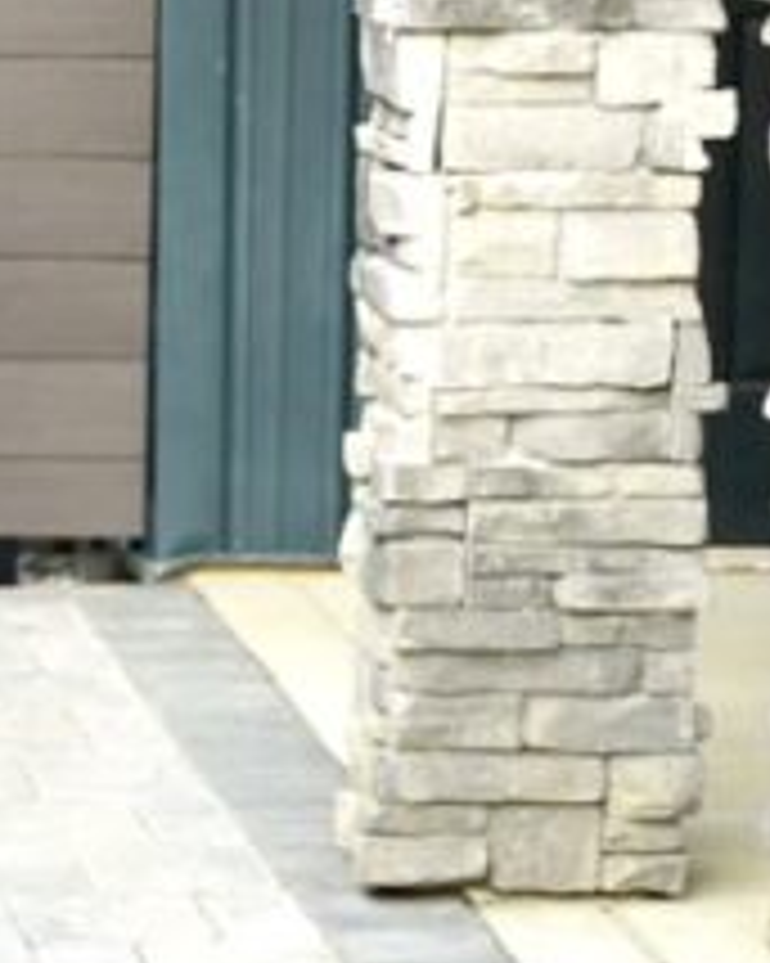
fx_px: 3364
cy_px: -54
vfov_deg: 15.9
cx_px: -594
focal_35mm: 118
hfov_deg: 12.1
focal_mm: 35
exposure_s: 1/640
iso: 200
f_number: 2.8
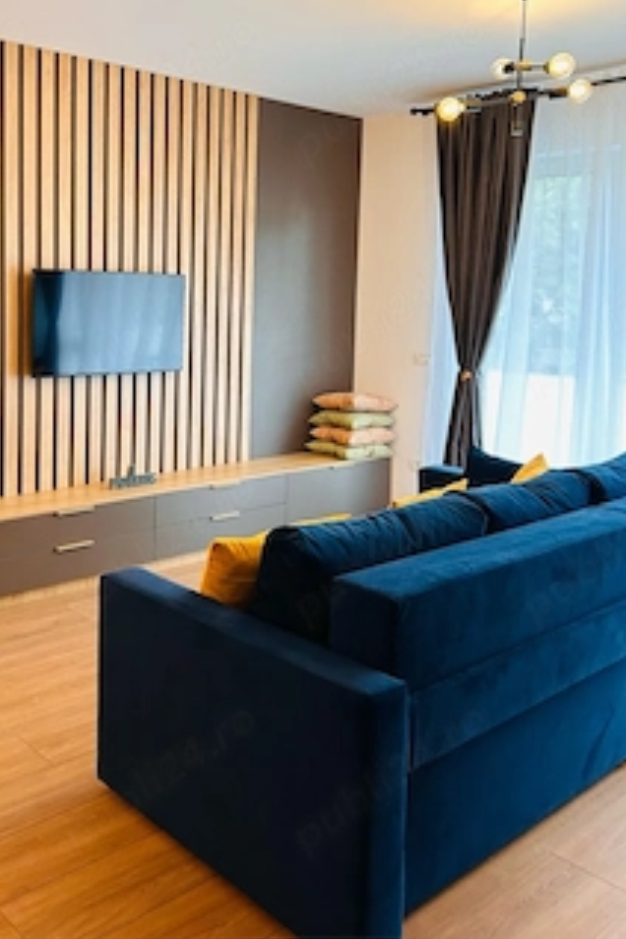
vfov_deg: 55.2
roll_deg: -0.6
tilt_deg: -4.2
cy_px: 354
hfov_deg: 38.5
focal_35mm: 34
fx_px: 887
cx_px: 219
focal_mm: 5.7
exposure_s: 1/100
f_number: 1.5
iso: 125
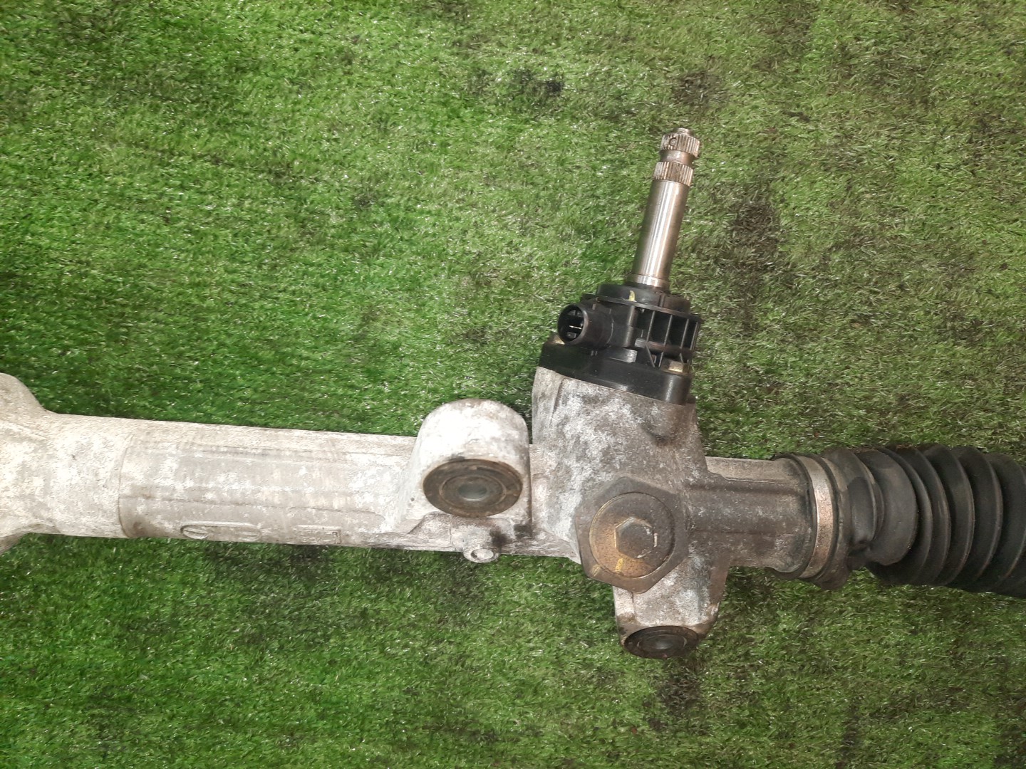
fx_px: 741
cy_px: 384
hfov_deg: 69.4
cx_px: 513
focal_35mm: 25
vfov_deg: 54.9
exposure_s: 1/50
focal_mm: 4.6
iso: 342
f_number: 2
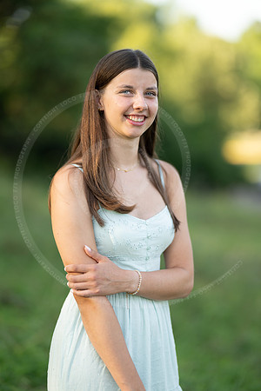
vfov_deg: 23.9
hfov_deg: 16.1
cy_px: 196
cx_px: 130
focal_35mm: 85
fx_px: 924
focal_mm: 85
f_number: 1.3
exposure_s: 1/1600
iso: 200
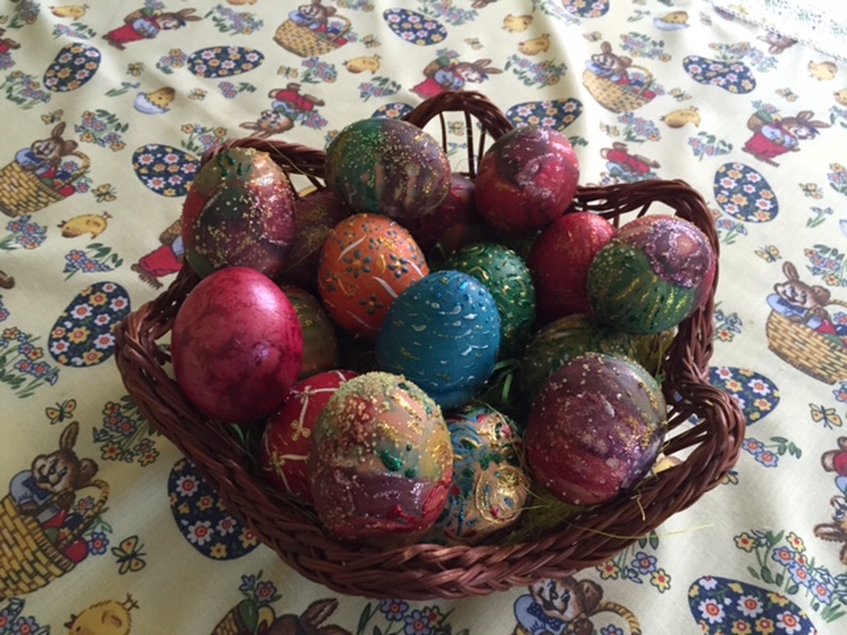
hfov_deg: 61.7
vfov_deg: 48.2
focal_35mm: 29
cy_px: 318
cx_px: 424
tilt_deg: -53.1
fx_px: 710
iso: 250
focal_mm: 4.15
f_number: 2.2
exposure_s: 1/33
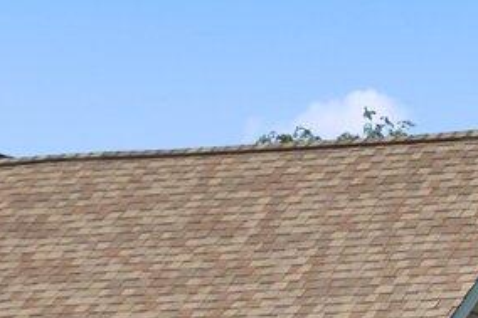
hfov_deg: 7.9
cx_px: 576
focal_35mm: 260
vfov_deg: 5.2
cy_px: 662
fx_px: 3450
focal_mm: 24
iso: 160
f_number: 2.8
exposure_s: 1/1250
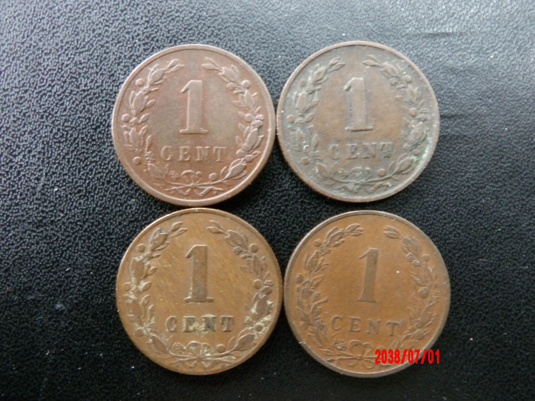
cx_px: 268
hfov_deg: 54.0
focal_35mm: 34
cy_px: 200
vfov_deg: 41.8
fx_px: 525
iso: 800
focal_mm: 6.2
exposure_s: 1/11
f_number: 4.5
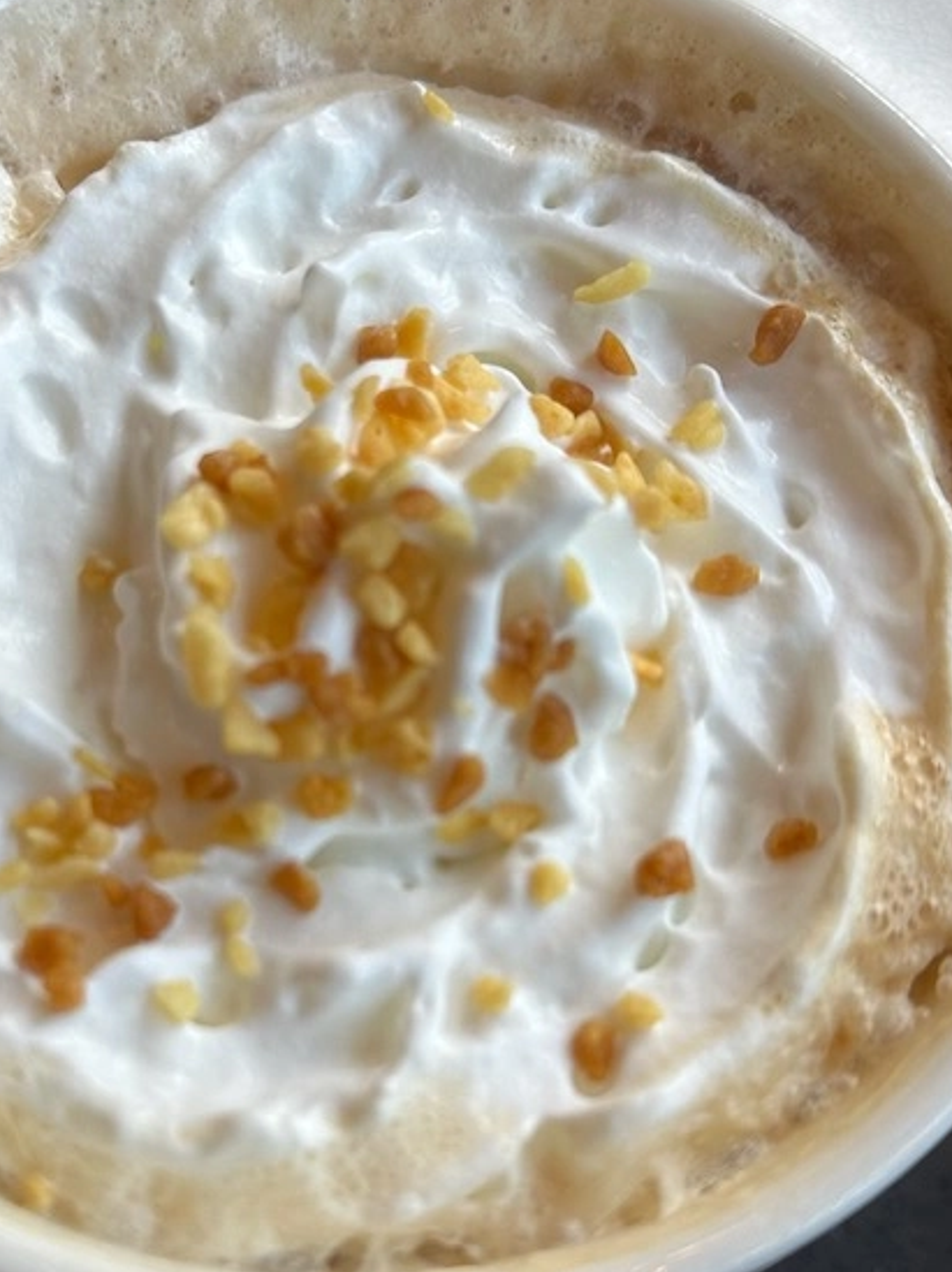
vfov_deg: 34.4
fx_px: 2056
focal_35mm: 56
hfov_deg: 25.9
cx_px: 315
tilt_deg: -66.7
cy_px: 651
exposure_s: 1/140
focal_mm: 6.9
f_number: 1.8
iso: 64
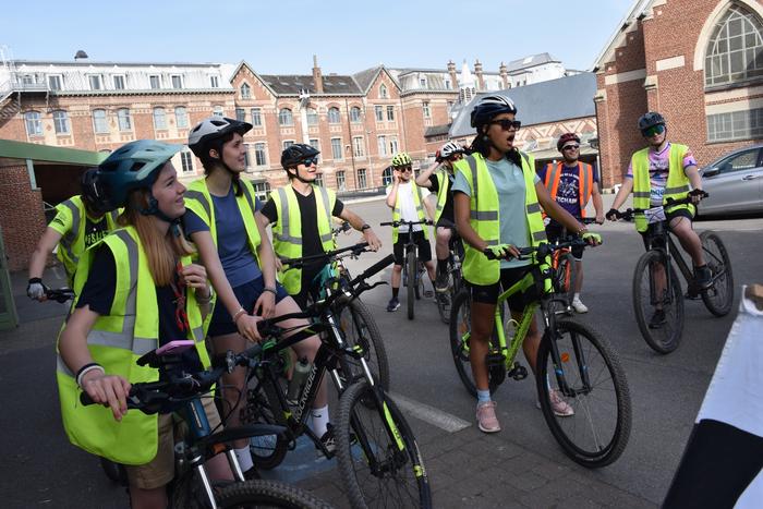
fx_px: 572
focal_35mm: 27
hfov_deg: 67.4
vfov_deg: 47.9
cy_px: 254
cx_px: 382
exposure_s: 1/250
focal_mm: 18
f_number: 8
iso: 200
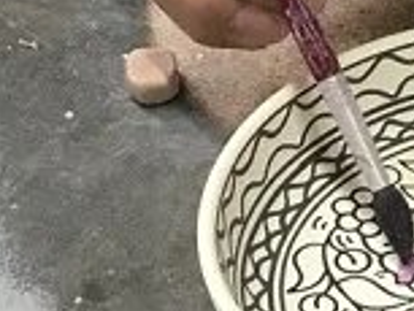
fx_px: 1975
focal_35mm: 165
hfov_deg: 12.0
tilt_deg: -40.7
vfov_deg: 8.9
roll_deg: +2.2
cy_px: -69
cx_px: 216
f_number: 1.8
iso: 40
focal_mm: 3.99
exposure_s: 1/20
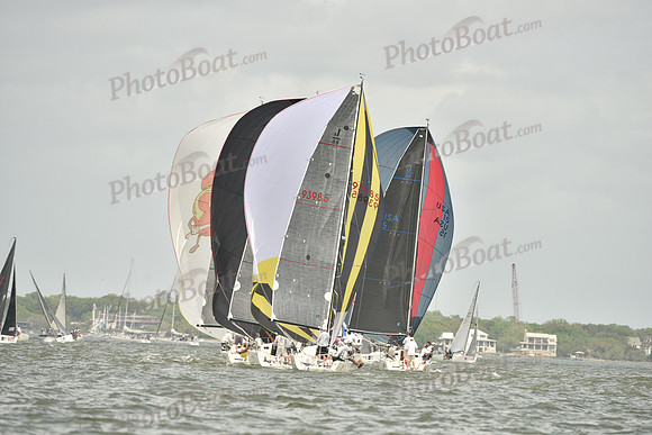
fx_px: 7246
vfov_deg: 3.4
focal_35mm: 400
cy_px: 218
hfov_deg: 5.2
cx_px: 326
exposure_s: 1/1250
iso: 320
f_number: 7.1
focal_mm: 400
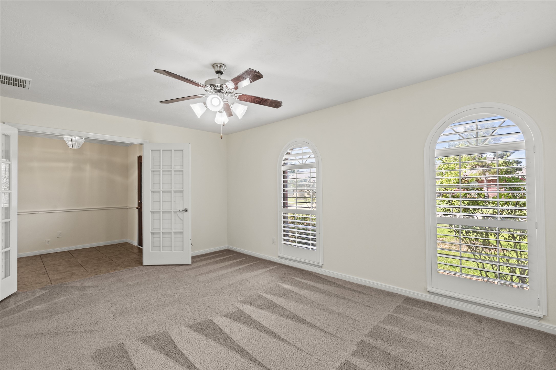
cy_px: 185
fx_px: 247
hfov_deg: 96.7
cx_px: 278
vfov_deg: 73.7
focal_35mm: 16
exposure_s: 1/4
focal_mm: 16
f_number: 9
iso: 250
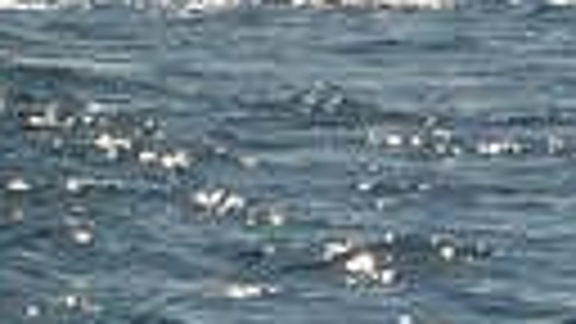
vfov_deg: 3.5
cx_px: -259
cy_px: -918
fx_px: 5071
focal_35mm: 332
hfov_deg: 6.4
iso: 200
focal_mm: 70
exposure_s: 1/500
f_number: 11
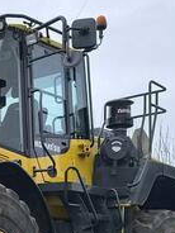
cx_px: -117
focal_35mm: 95
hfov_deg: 14.2
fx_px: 640
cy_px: 224
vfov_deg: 20.1
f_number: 1.65
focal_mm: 6.14
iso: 50
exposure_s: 1/625
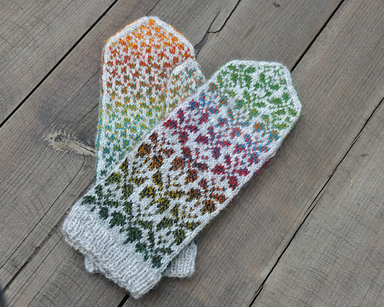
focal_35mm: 55
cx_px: 182
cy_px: 155
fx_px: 625
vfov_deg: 27.6
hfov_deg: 34.1
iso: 2500
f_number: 10
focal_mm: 32
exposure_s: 1/400
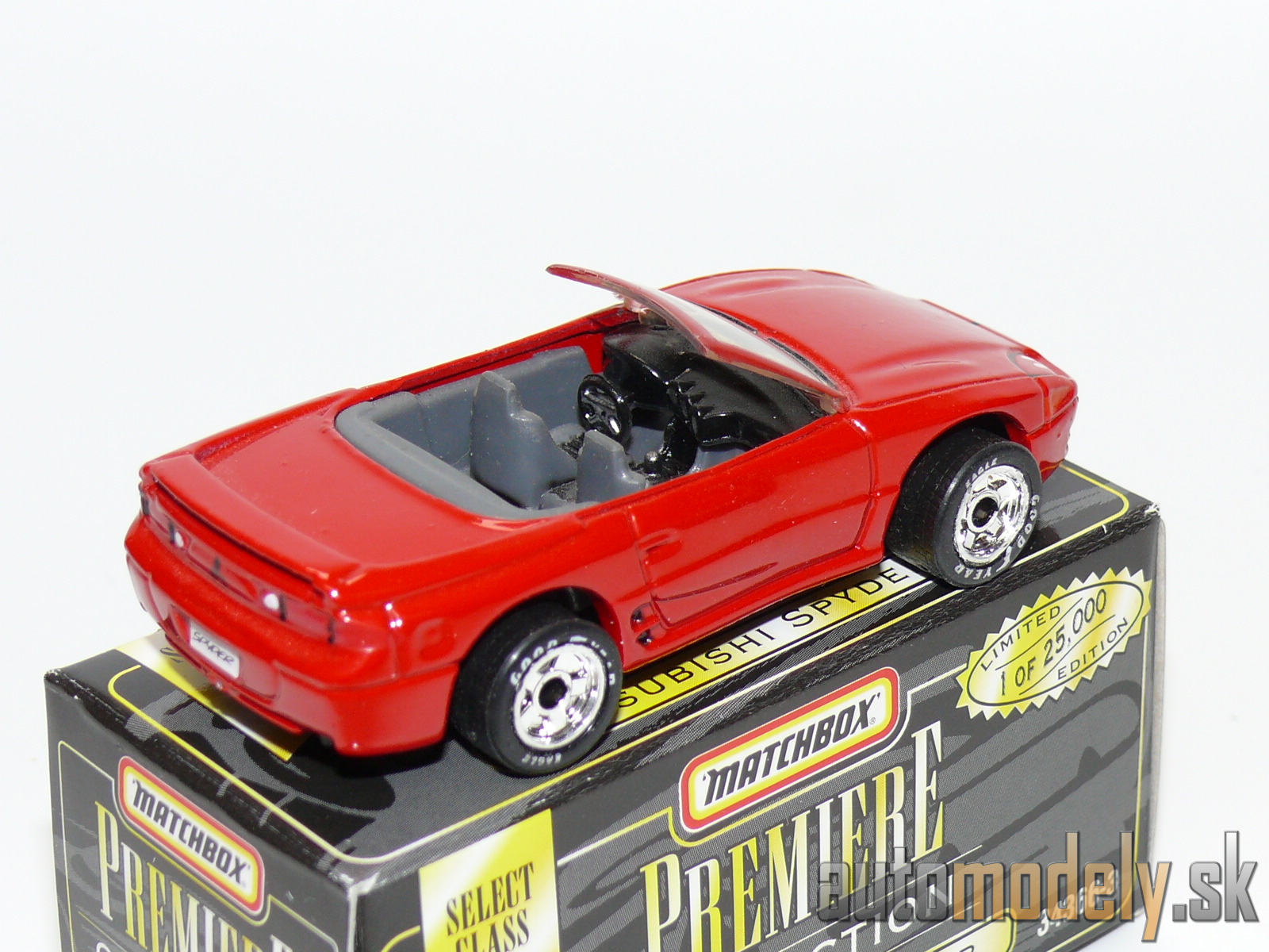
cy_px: 476
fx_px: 3776
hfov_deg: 19.1
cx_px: 634
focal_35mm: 103
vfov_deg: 14.4
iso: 100
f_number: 4
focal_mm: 13.5
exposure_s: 1/30
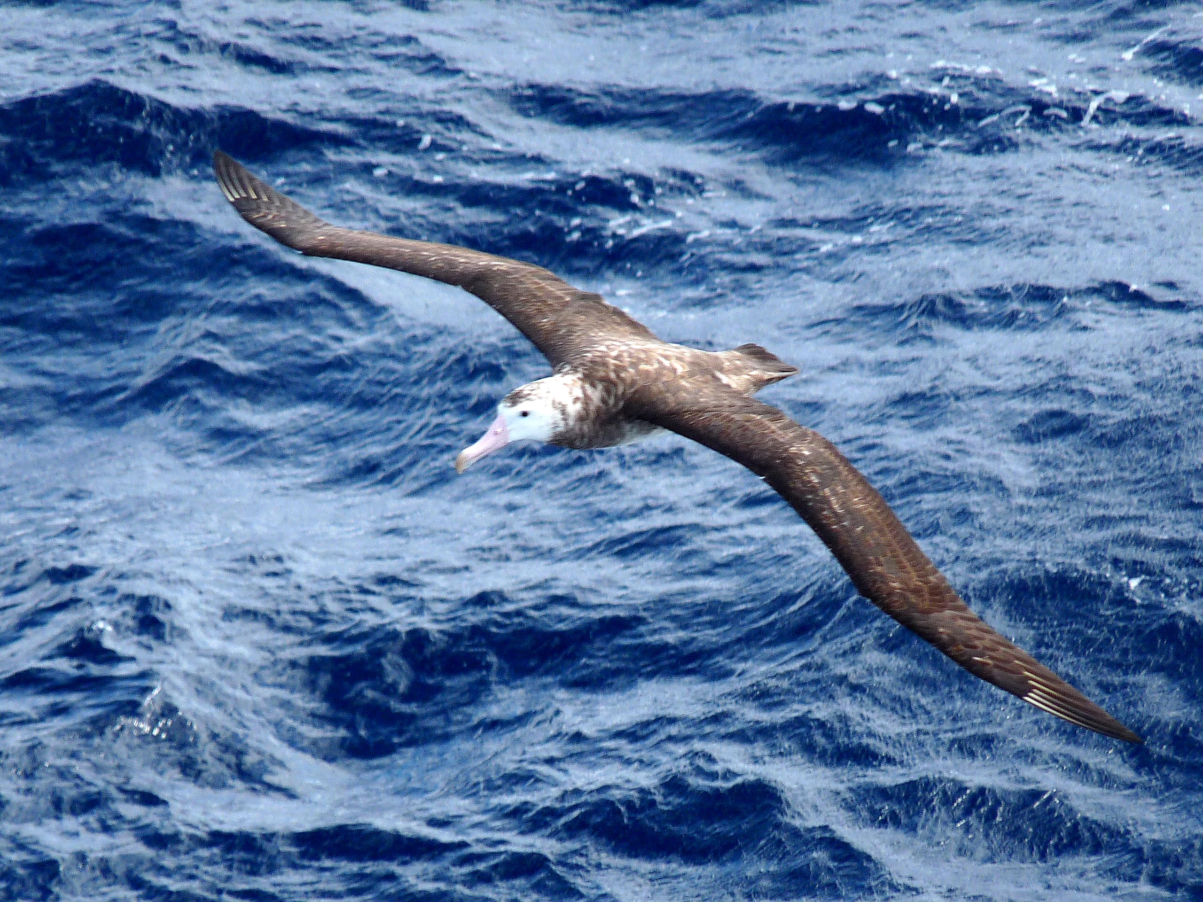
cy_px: 451
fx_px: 18384
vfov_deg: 2.8
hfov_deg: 3.7
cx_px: 602
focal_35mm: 529
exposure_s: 1/500
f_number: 4
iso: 100
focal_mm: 66.7
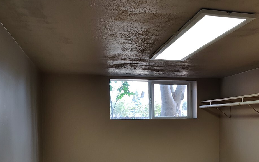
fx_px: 311
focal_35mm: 44
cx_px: 171
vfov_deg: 28.2
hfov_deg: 44.7
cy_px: 143
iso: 941
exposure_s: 1/120
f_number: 1.8
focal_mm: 5.56
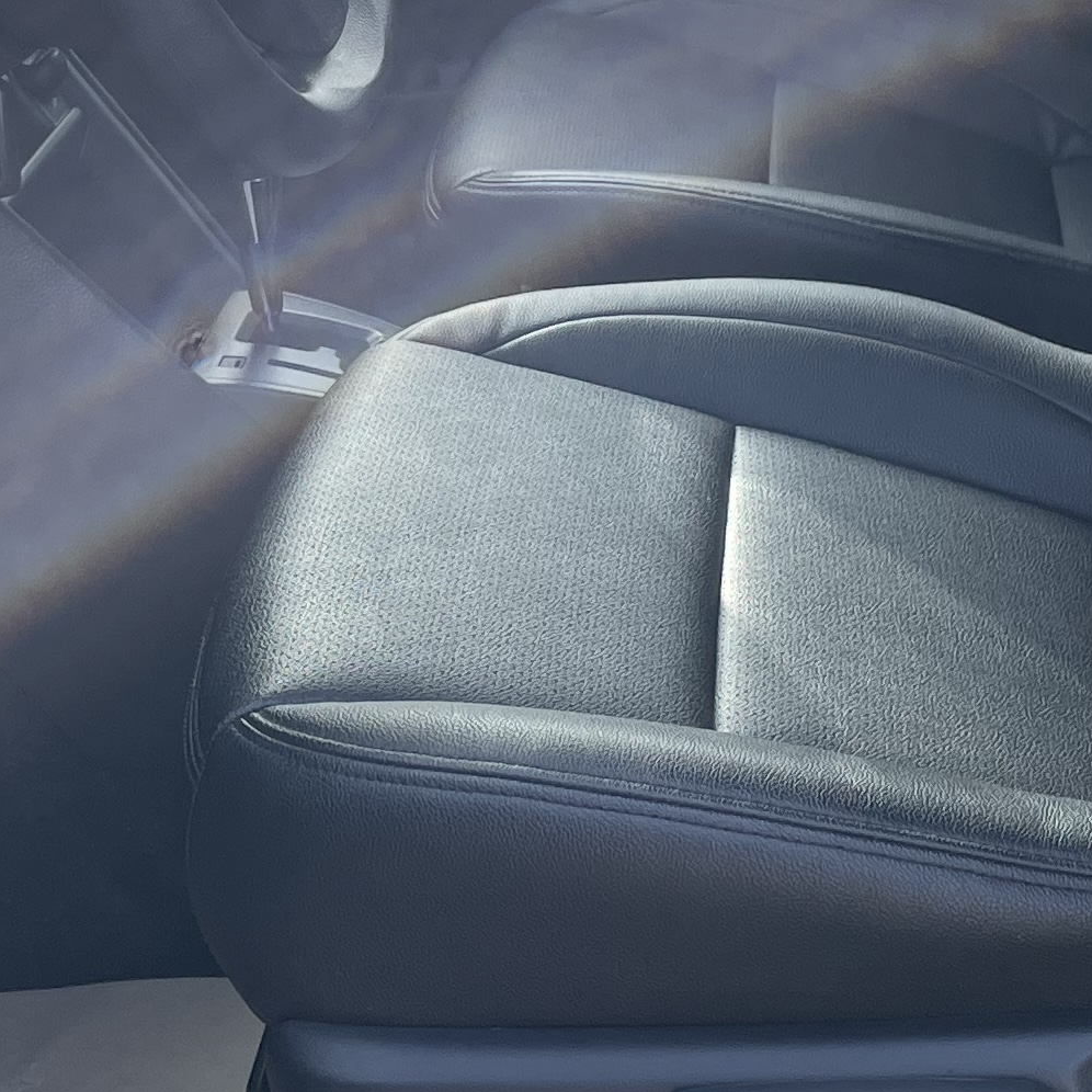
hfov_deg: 18.6
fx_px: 3319
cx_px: 402
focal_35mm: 93
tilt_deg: -15.8
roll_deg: +1.5
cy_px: 167
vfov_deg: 18.5
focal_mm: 4.2
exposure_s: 1/520
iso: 32
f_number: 1.6
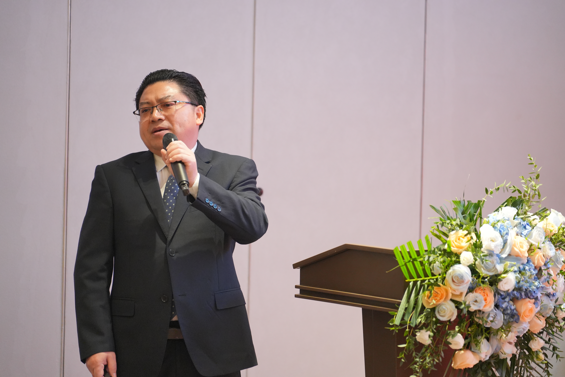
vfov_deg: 9.1
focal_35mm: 150
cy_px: 188
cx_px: 282
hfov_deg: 13.7
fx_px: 2354
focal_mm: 150
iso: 4000
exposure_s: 1/160
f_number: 2.8
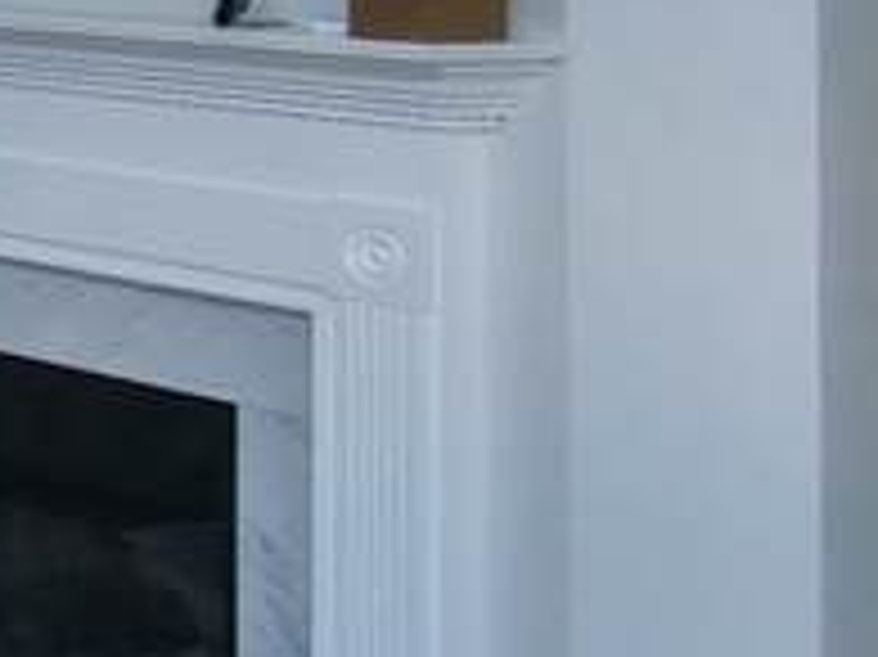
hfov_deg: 10.6
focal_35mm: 105
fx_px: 2662
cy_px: -166
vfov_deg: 13.6
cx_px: -1932
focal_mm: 3.05
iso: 330
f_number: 2.2
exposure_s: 1/50
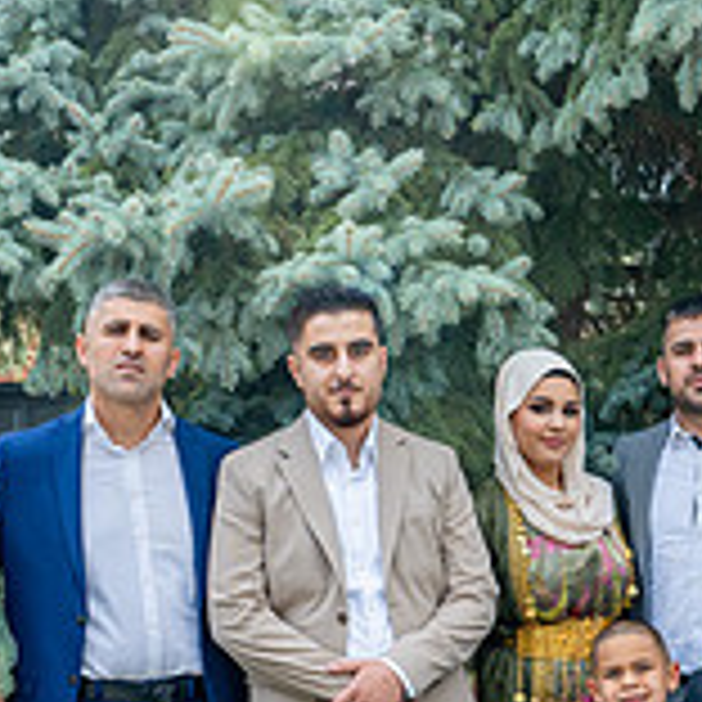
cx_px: 536
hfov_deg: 22.5
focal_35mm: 76
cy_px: 677
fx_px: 1744
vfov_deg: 22.0
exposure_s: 1/320
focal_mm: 24
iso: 320
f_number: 7.1
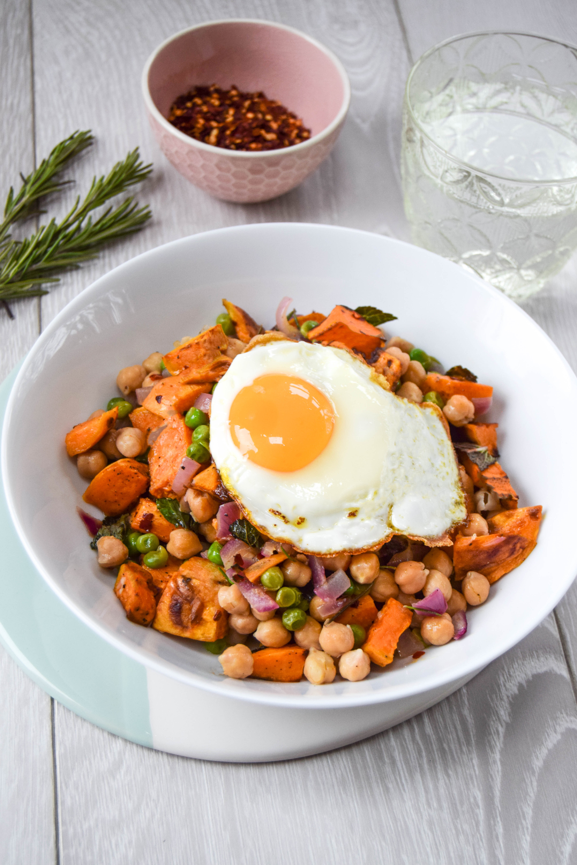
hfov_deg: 21.6
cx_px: 288
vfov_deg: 31.9
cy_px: 432
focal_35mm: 63
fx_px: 1515
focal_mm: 42
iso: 500
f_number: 5
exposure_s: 1/60
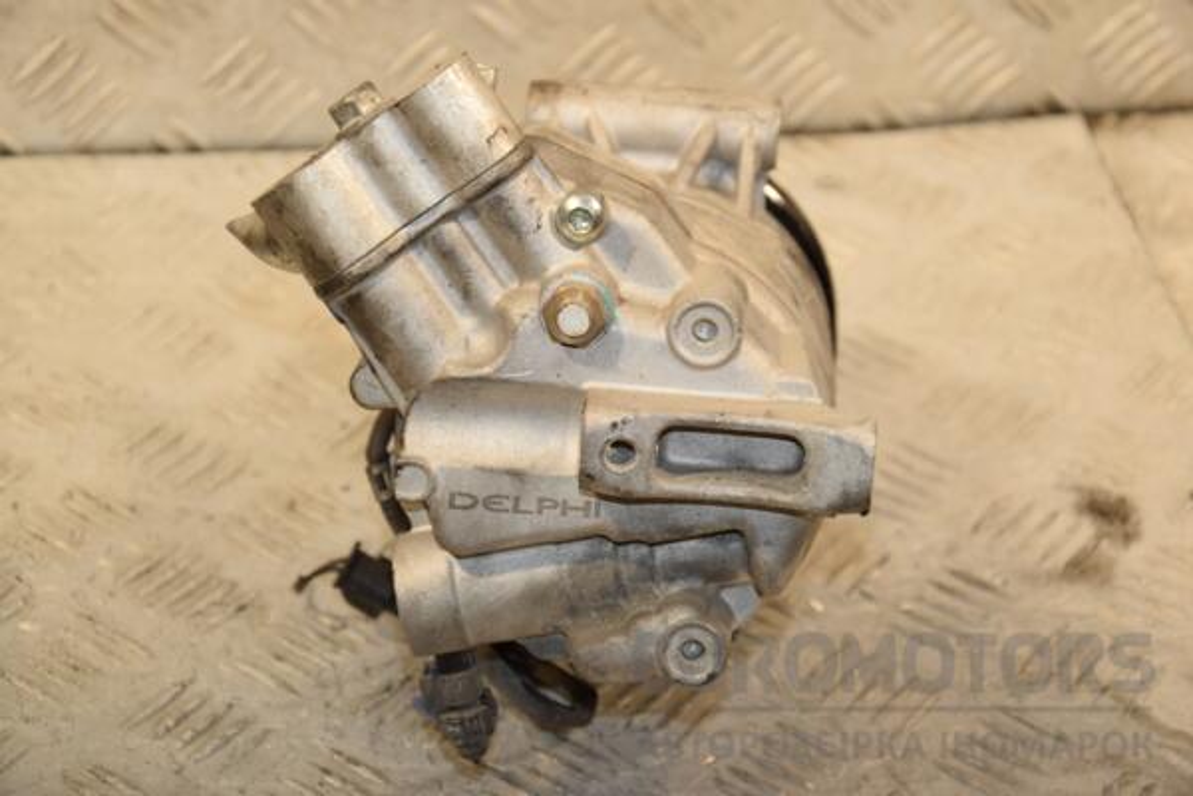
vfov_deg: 13.0
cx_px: 596
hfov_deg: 19.5
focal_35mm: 105
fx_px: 3479
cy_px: 398
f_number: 6.3
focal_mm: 70
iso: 800
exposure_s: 1/200
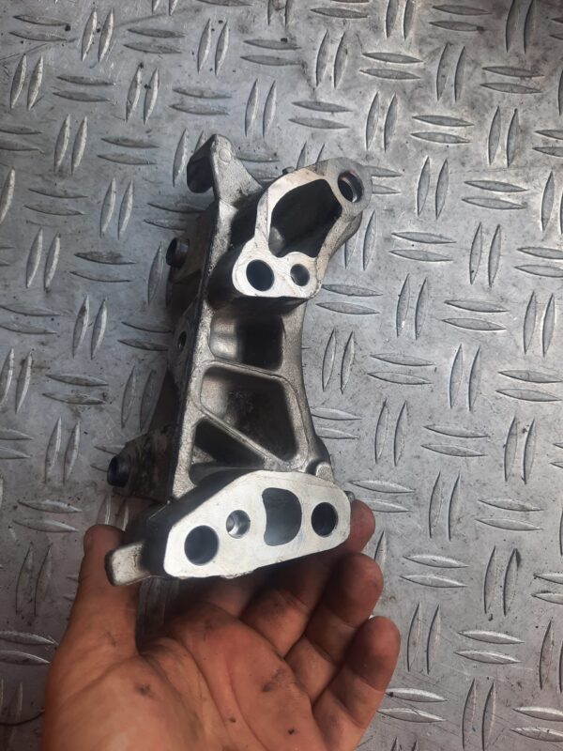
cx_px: 282
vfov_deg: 69.4
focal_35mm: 25
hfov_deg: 54.9
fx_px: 542
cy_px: 376
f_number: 2
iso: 50
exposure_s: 1/100
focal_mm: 4.6
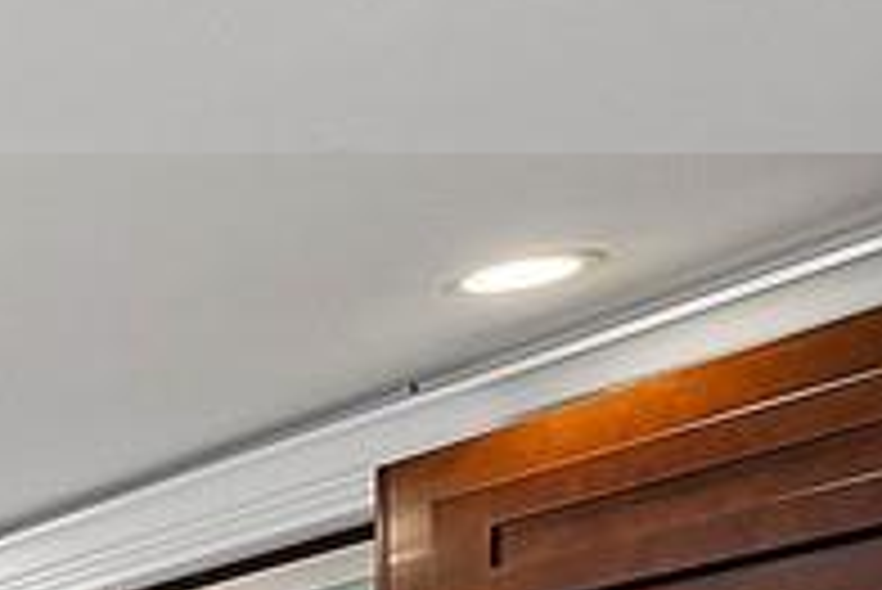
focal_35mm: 83
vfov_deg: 14.5
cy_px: 1061
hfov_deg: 13.4
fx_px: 2035
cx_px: -1460
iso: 160
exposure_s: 1/4
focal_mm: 10
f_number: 11
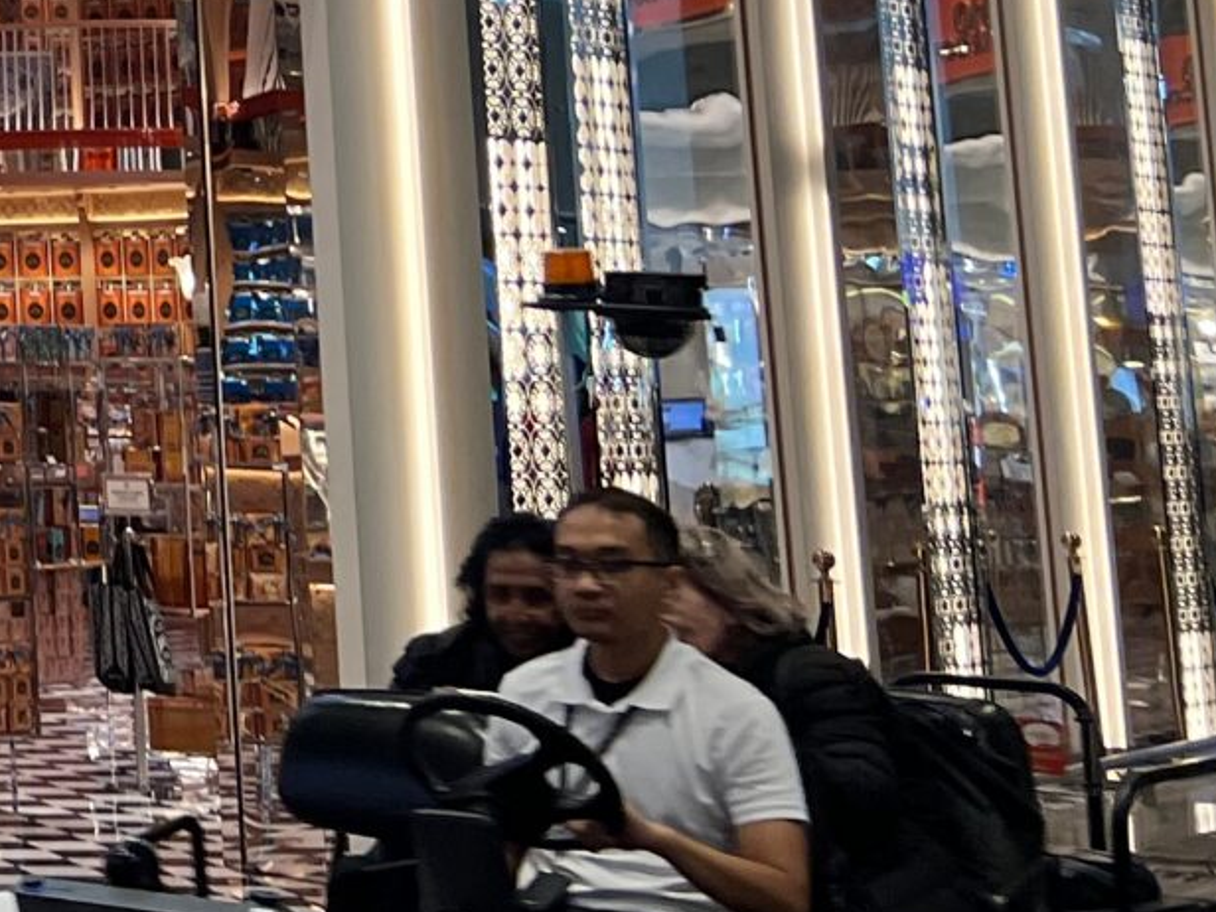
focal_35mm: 108
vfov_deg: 13.1
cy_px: -359
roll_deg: -0.9
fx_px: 3794
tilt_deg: +11.2
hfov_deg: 15.3
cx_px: -1060
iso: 80
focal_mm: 5.7
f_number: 1.5
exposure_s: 1/72
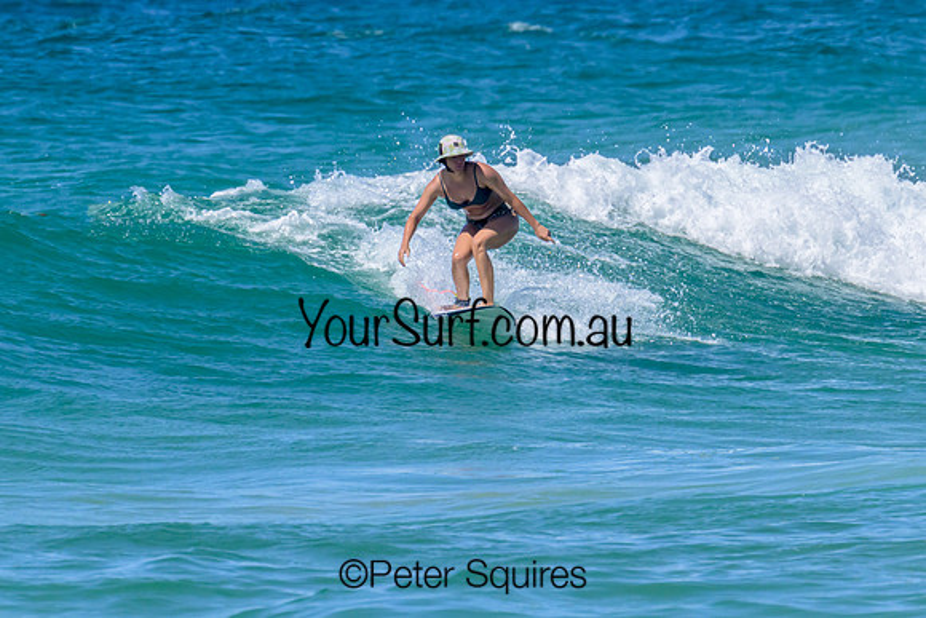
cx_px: 383
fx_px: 27960
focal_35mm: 1087
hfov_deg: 1.9
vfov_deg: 1.3
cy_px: 201
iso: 1600
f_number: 16
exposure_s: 1/2000
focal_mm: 800
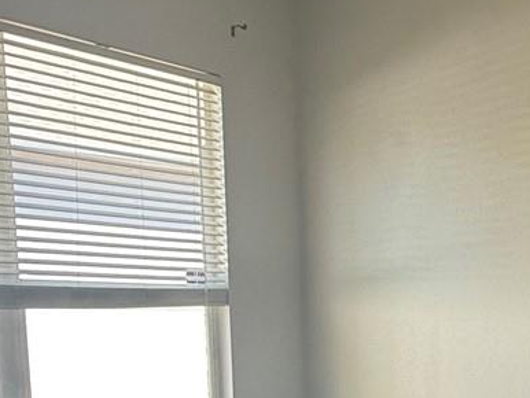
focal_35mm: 58
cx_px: 632
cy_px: 414
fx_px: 889
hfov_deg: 28.9
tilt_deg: -6.3
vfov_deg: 24.0
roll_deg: +1.0
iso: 64
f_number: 2.2
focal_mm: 2.22
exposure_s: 1/99
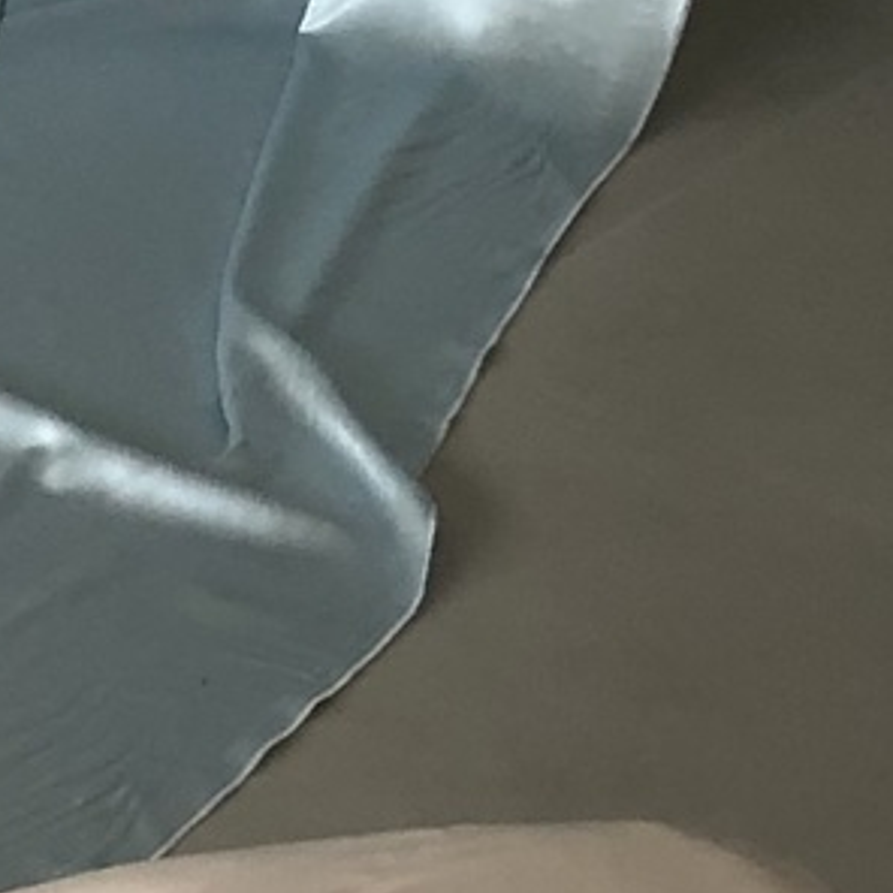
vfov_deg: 8.7
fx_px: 5866
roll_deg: -2.5
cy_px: 739
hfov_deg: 7.8
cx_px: -1572
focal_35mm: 201
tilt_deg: -34.2
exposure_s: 1/24
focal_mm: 3.99
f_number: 1.8
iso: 40
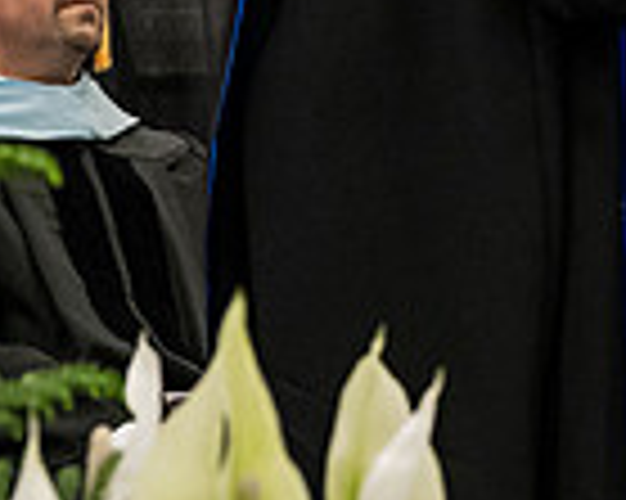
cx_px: 464
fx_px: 5499
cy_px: -52
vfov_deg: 5.2
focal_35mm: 297
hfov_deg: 6.5
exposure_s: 1/250
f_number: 5
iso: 6400
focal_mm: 76
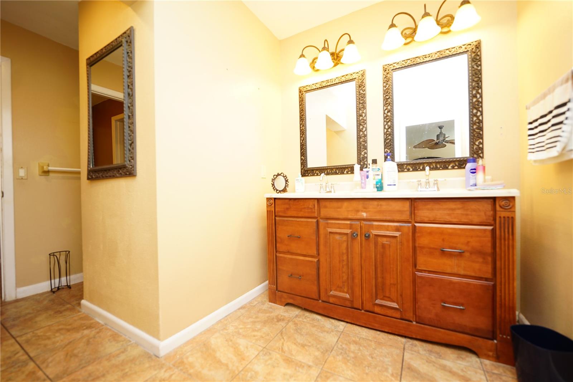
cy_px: 191
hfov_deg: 104.3
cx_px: 286
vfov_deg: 81.2
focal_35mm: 14
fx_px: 223
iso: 125
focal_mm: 14
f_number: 2
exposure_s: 1/50
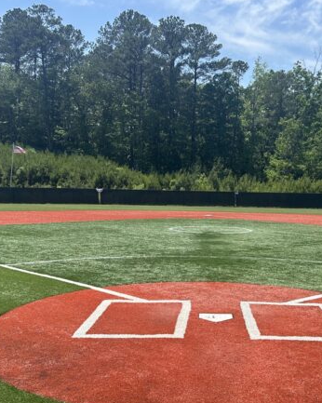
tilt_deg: -5.1
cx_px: 214
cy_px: 230
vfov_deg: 41.1
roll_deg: -0.7
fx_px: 536
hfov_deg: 33.1
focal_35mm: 45
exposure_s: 1/2513
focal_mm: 5.7
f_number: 1.5
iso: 50
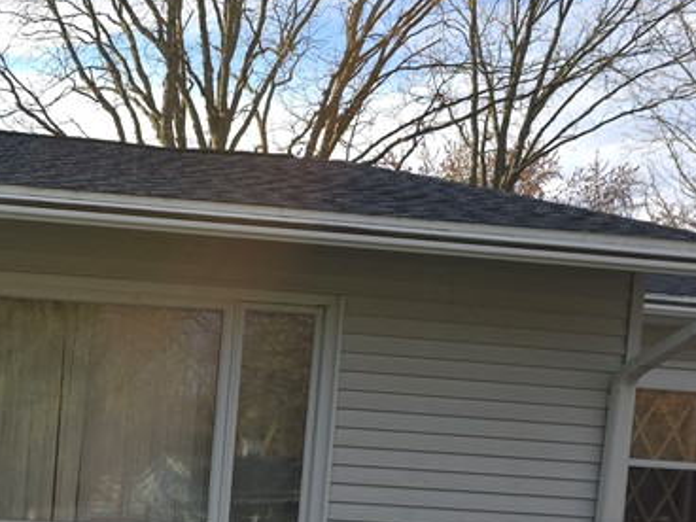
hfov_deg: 25.9
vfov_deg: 21.8
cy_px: 562
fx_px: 1287
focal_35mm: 64
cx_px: -212
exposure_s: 1/146
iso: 12
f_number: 1.7
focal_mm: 6.3
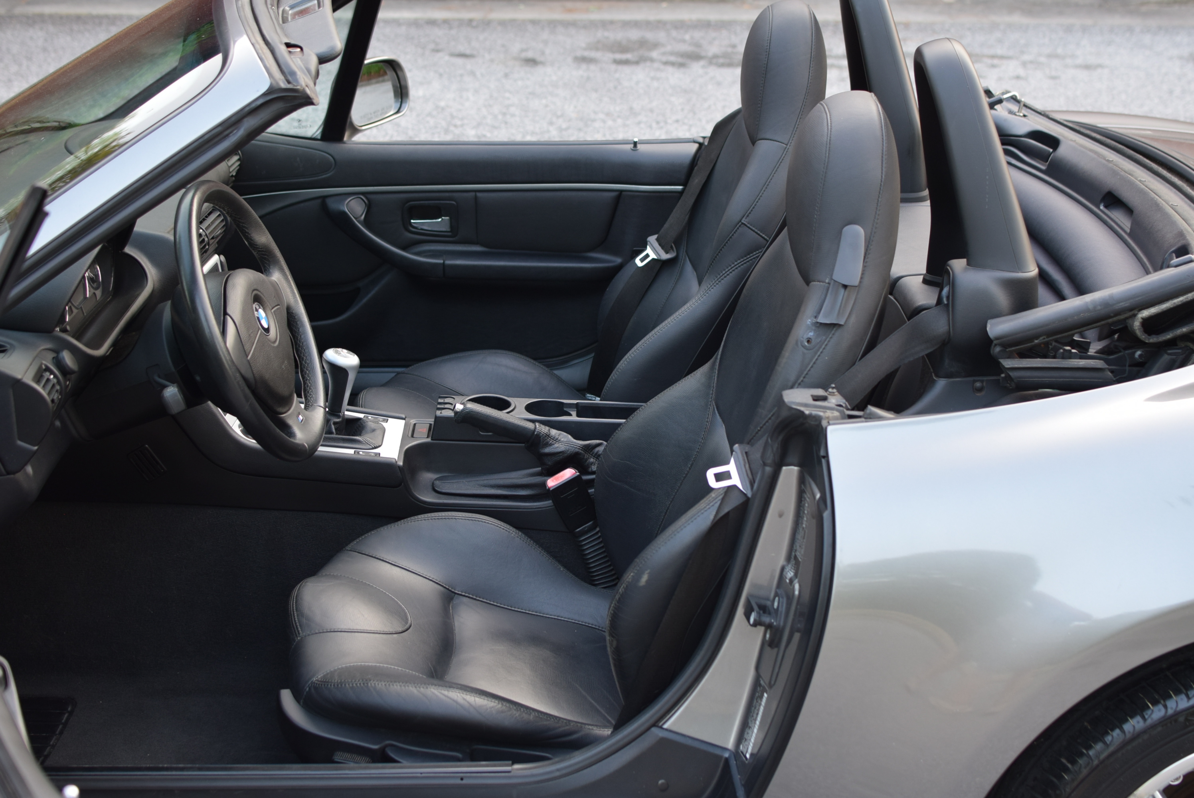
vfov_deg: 25.8
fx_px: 1743
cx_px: 597
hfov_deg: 37.8
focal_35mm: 52
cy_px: 399
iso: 400
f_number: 4
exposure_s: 1/60
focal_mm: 35
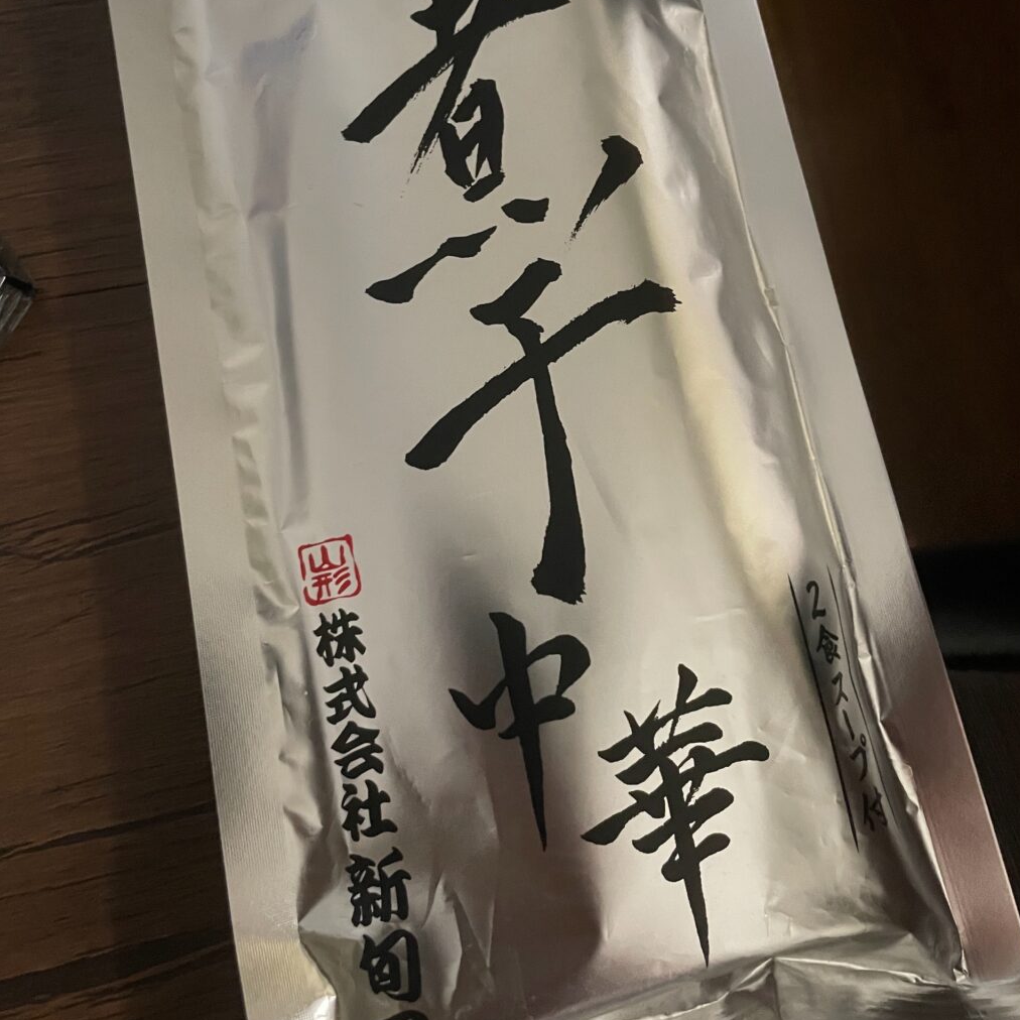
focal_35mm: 31
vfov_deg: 51.9
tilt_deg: -76.0
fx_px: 1033
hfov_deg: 52.5
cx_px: 515
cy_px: 374
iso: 800
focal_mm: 4.2
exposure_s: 1/30
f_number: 1.6
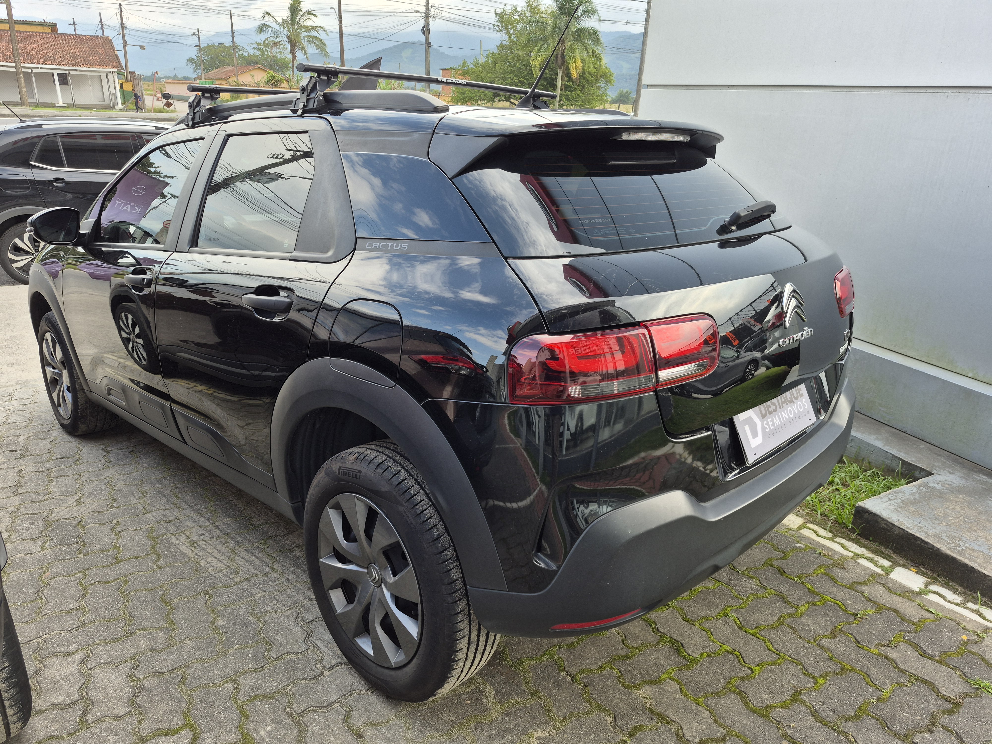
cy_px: 372
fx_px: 659
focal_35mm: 23
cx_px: 496
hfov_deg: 73.9
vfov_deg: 58.9
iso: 25
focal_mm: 5.4
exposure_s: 1/296
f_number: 1.8
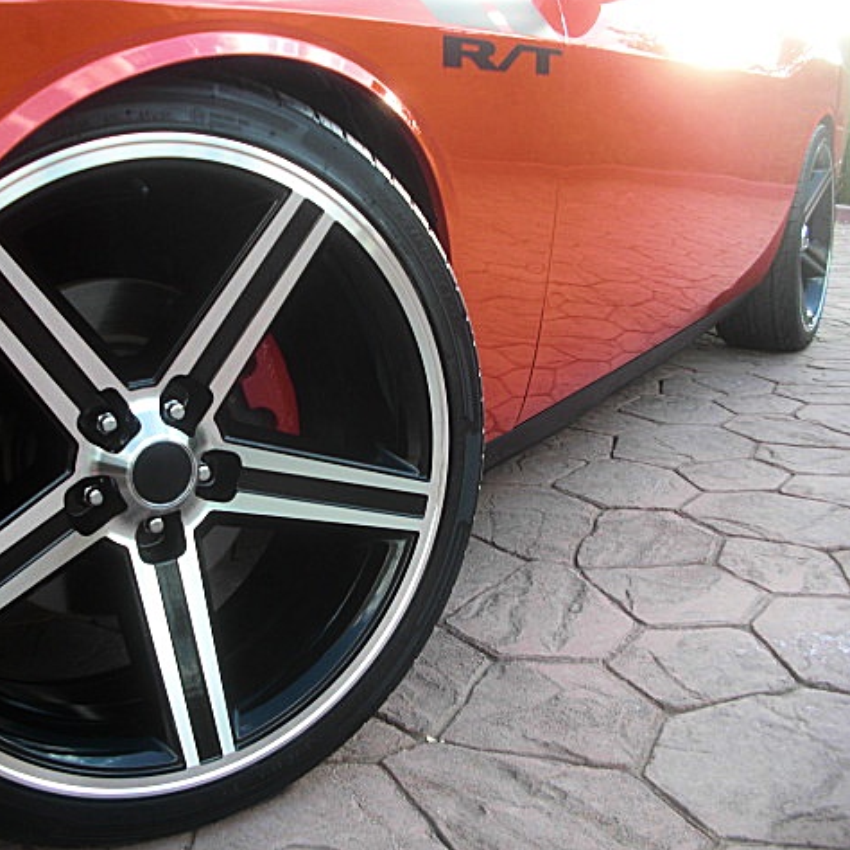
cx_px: 310
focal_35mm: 43
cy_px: 421
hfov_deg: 38.9
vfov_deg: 39.2
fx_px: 1195
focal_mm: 6.3
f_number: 2.8
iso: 50
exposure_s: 1/80
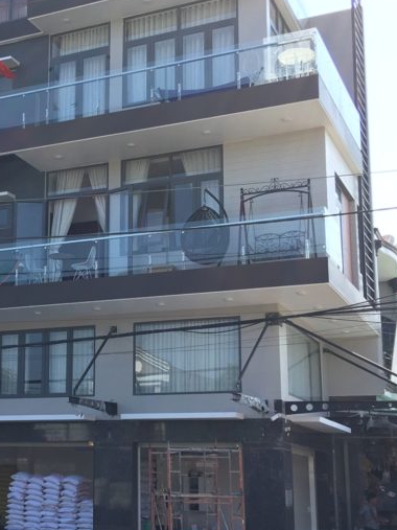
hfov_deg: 23.4
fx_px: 933
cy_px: 286
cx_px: 48
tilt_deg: +13.3
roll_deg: -2.1
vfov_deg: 31.7
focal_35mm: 61
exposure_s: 1/534
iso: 25
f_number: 2.2
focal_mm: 4.15
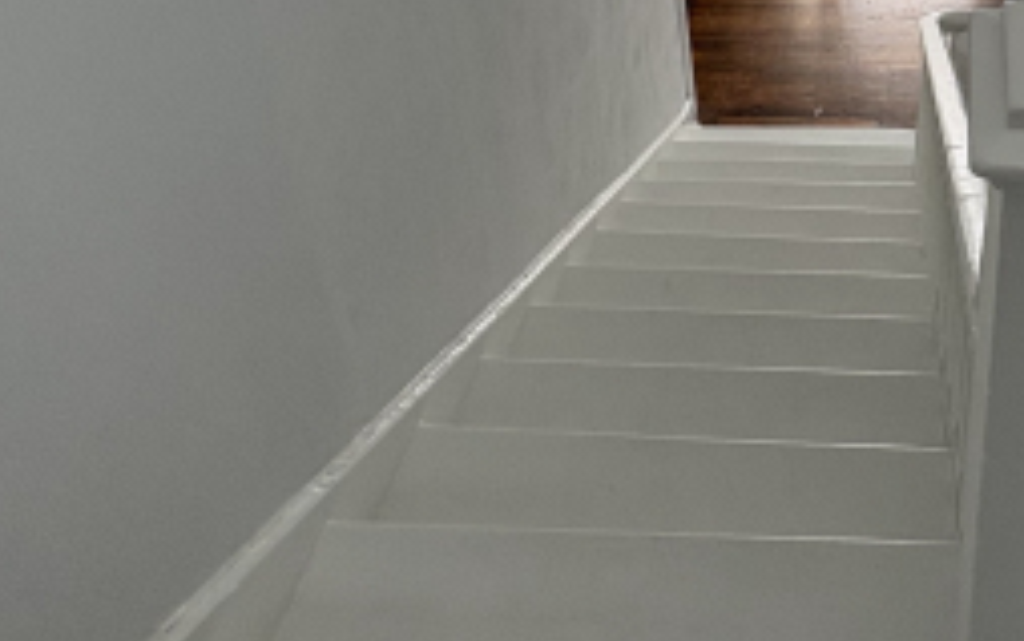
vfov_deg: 28.2
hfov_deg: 46.5
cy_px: -149
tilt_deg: -30.0
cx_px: 881
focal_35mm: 39
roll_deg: -1.3
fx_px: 1089
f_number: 2.2
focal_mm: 2.22
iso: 160
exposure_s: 1/99
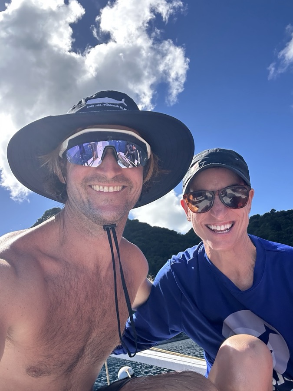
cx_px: 146
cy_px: 196
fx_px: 339
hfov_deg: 46.8
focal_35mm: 30
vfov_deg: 60.0
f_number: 1.9
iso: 25
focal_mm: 2.69
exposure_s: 1/857
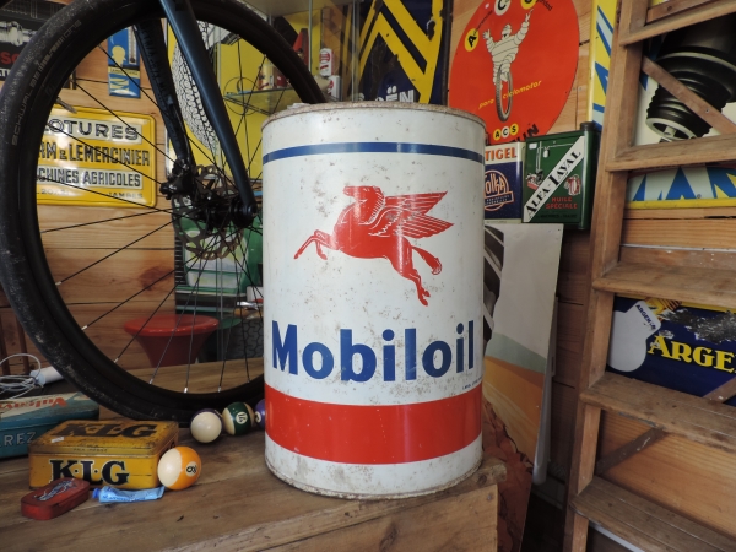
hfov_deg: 71.6
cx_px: 368
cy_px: 276
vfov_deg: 56.8
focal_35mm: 24
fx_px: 510
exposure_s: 1/30
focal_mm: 4.3
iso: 125
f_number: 3
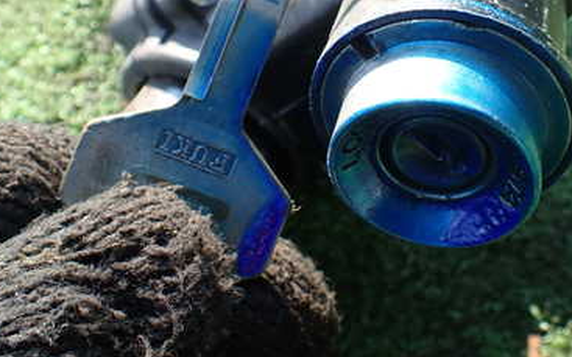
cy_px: 50
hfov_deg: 38.7
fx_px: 810
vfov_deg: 24.3
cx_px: 344
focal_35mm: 52
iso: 100
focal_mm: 5.4
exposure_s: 1/160
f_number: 3.2
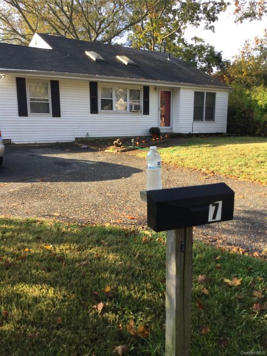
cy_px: 178
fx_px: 319
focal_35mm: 31
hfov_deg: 45.4
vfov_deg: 58.4
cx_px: 134
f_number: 2.4
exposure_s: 1/206
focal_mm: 3.3
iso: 25
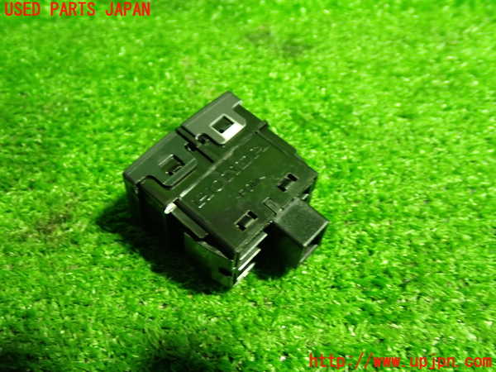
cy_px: 186
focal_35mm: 38
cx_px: 248
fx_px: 544
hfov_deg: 49.0
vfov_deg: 37.7
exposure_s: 1/30
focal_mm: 6.83
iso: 800
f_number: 2.7
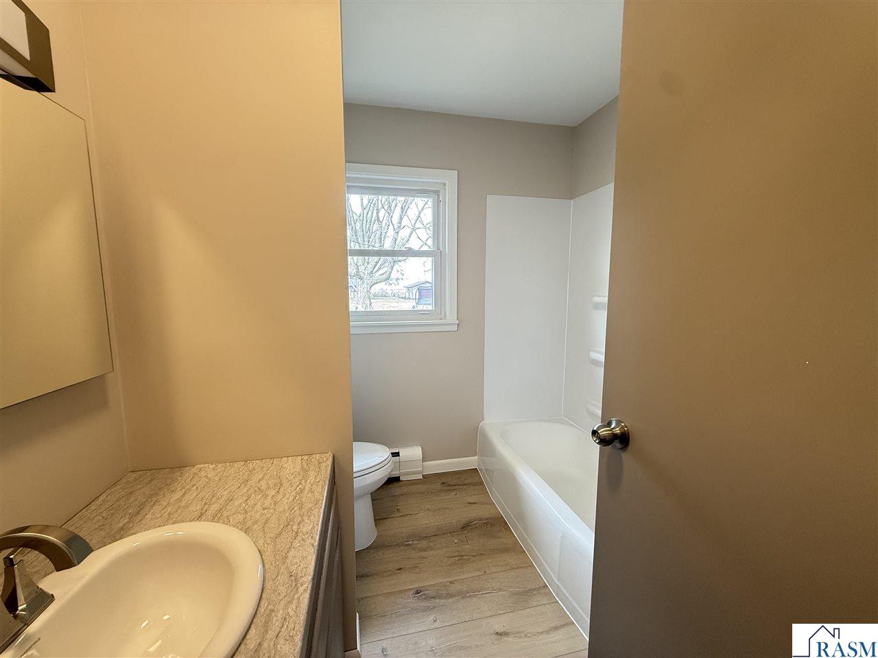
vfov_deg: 85.7
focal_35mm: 14
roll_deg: +0.2
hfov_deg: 102.1
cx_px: 439
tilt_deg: -5.6
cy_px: 329
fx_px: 355
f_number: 2.2
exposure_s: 1/60
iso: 200
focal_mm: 2.22
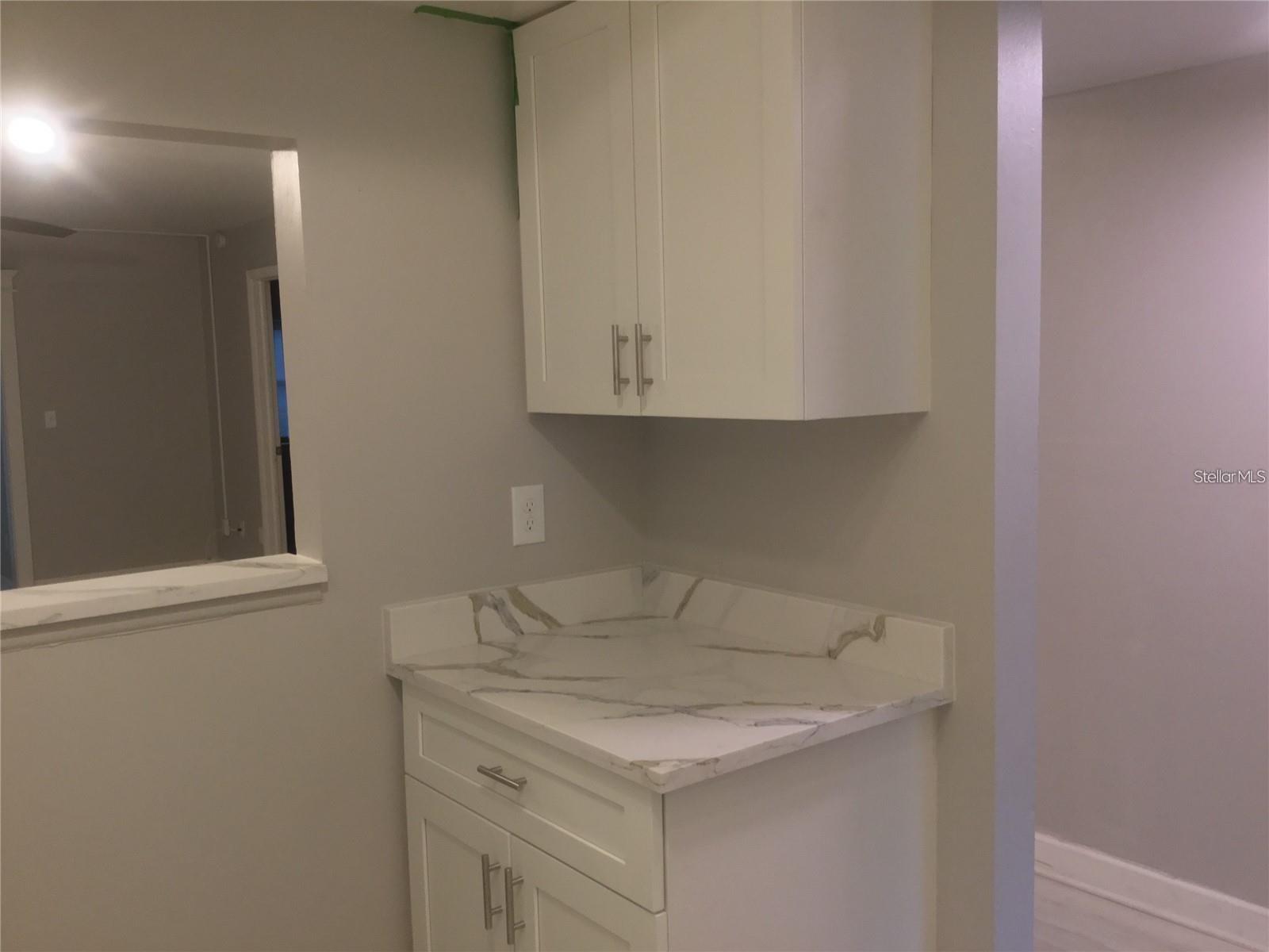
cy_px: 476
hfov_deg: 58.4
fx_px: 1136
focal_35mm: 31
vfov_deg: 45.4
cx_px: 634
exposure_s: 1/30
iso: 100
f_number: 2.4
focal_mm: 3.3
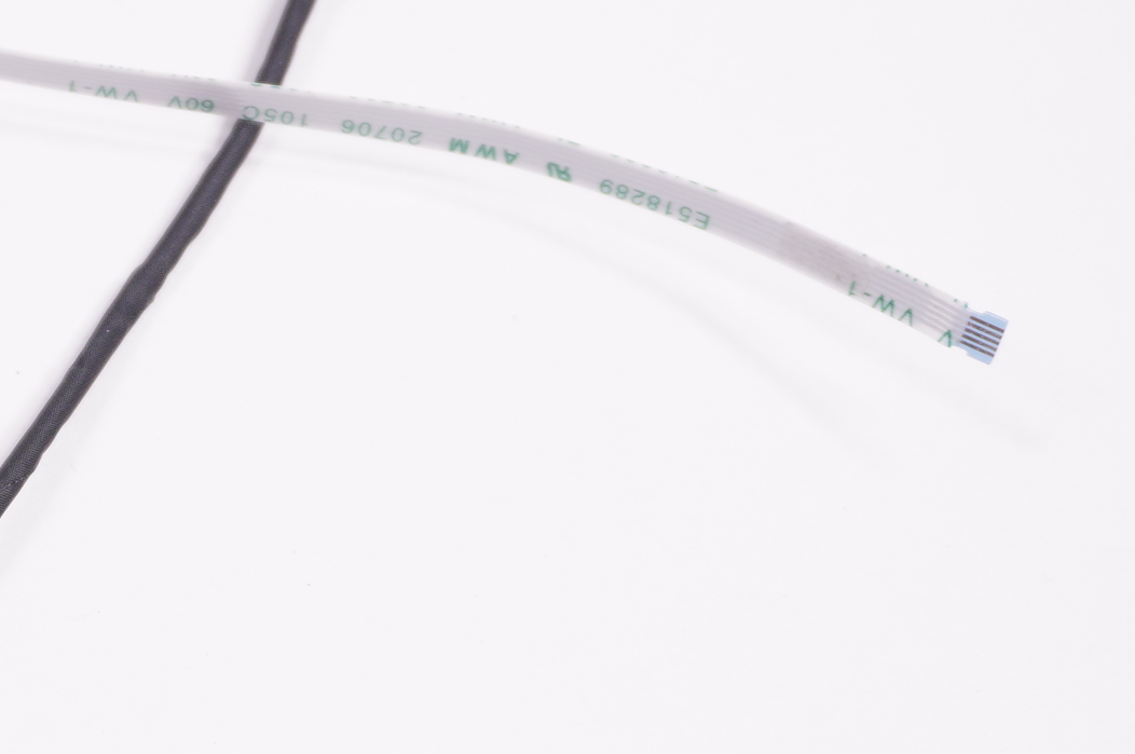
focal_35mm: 124
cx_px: -365
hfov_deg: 15.6
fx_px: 3919
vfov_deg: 11.0
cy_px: 525
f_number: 5.6
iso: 200
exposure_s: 1/125
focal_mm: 29
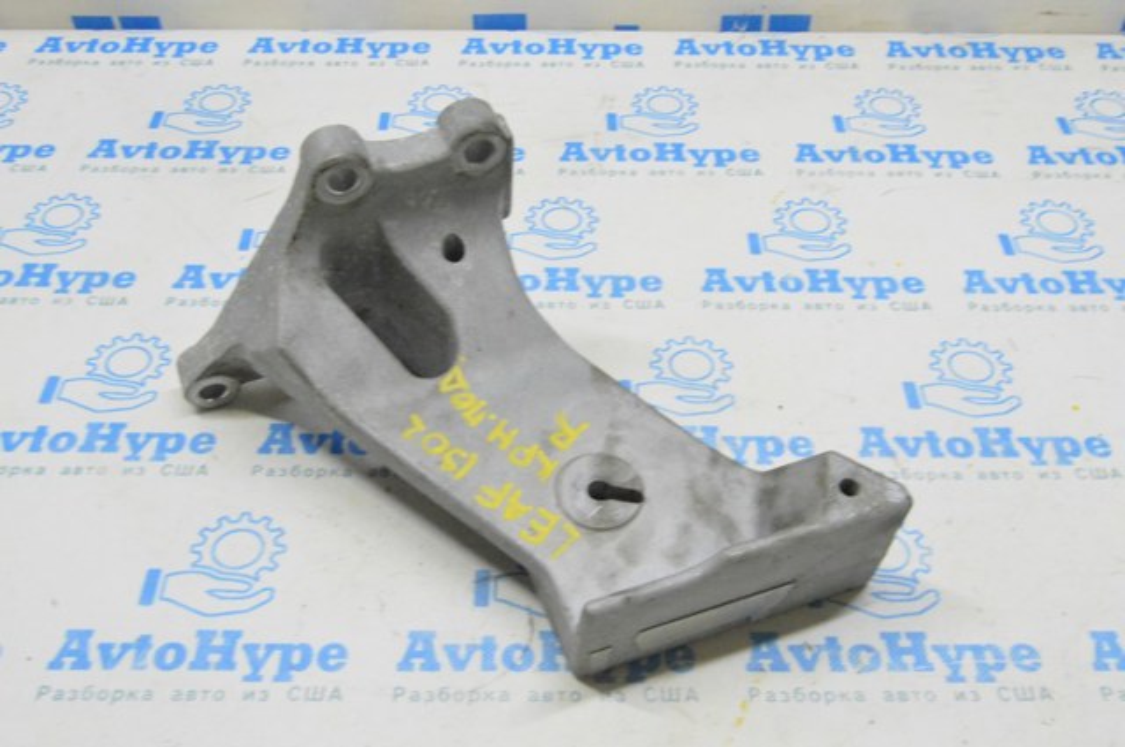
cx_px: 562
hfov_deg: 49.6
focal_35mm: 39
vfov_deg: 34.1
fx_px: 1217
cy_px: 374
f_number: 20
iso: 6400
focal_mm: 26
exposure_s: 1/20
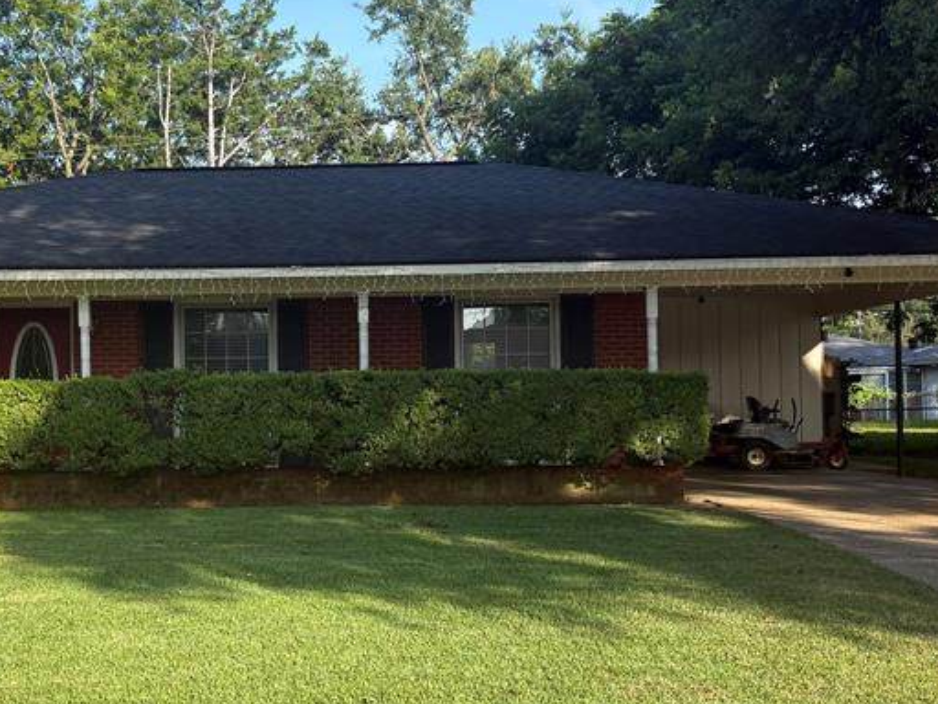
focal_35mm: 52
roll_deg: +1.4
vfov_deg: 28.0
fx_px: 1409
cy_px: 368
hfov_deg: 36.4
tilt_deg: +0.1
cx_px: 313
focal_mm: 5.96
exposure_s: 1/1364
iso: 50
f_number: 1.6
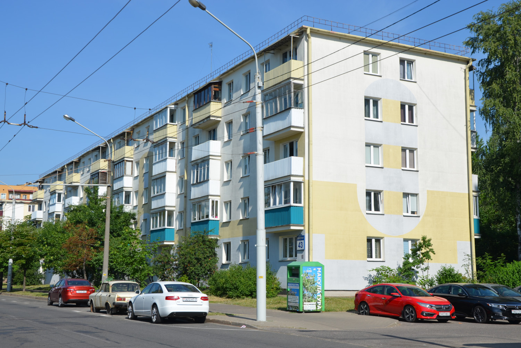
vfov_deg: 28.1
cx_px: 260
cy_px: 174
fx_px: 695
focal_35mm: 48
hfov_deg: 41.1
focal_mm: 32
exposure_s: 1/320
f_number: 9
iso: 100
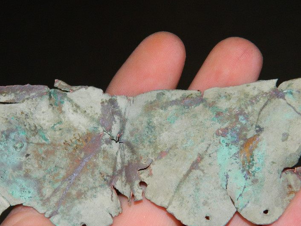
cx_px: 139
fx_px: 1104
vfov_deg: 11.7
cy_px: 148
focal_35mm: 127
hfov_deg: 15.5
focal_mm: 15.1
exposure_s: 1/50
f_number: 4.2
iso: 200
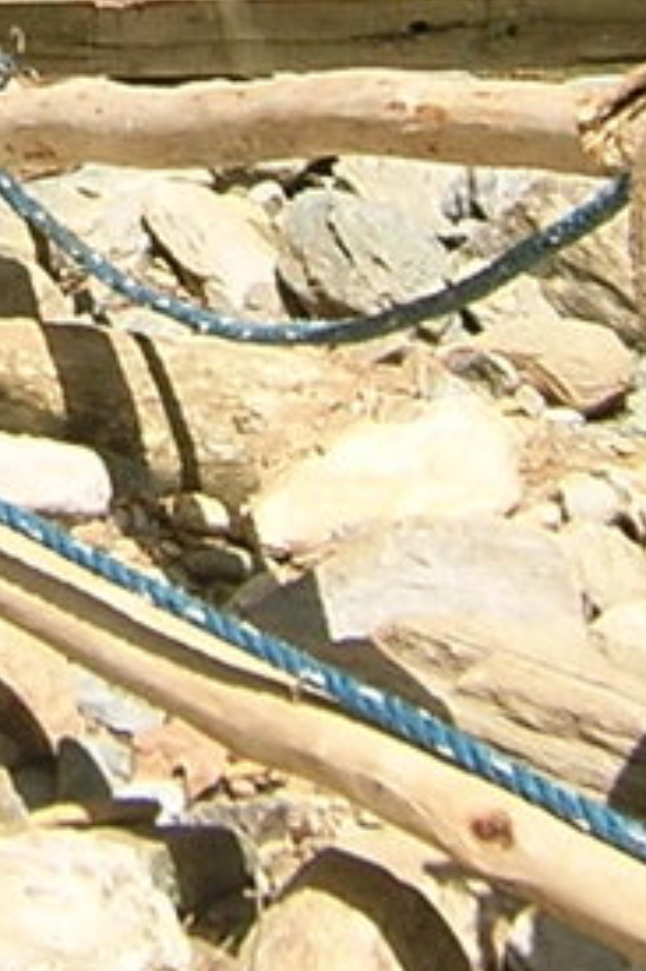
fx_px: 4177
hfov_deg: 8.7
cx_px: -187
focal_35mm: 155
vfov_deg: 12.8
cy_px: -311
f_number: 5.4
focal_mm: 5.2
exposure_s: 1/221
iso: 100
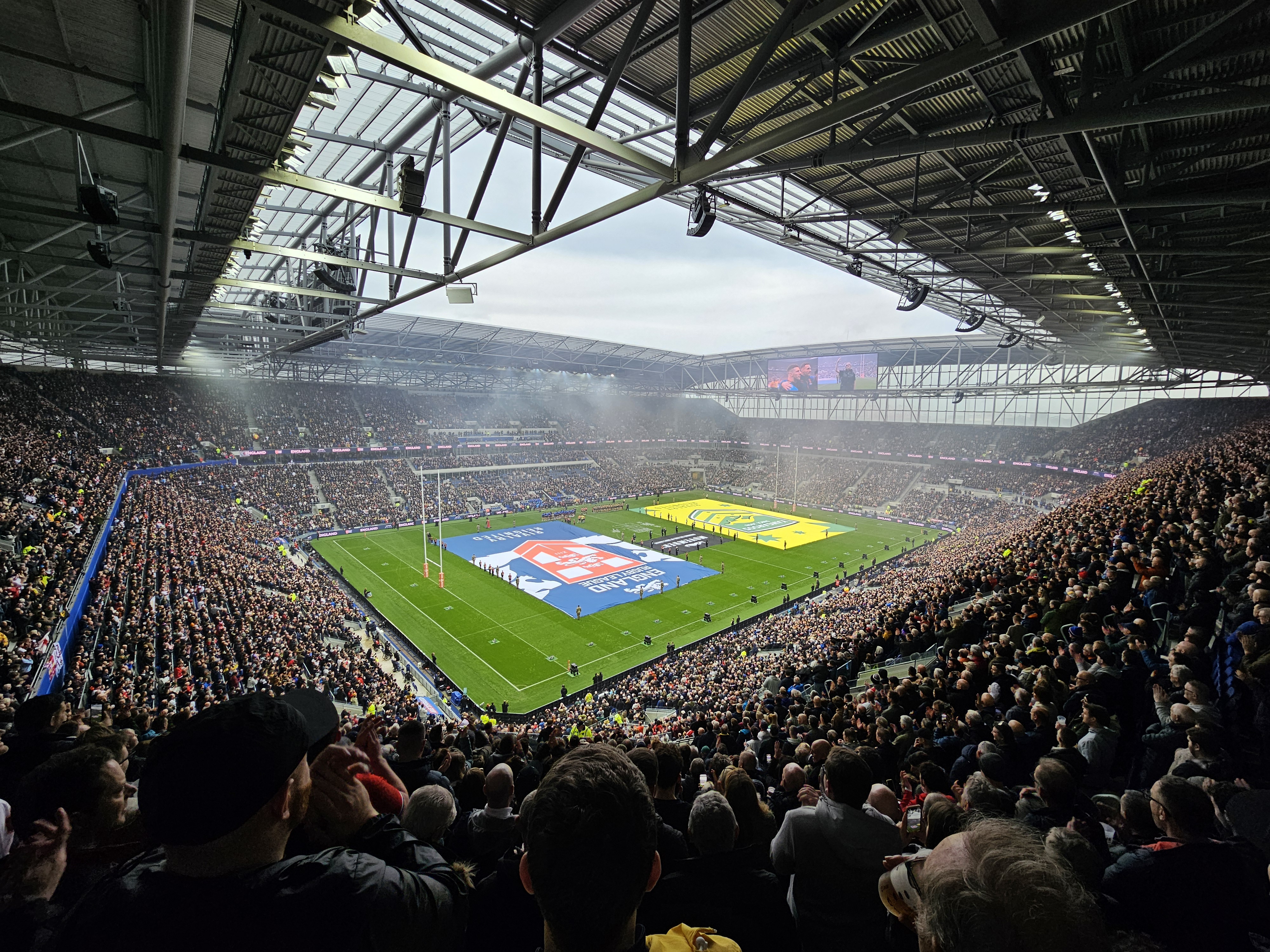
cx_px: 635
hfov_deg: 106.2
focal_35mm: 13
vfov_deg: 89.9
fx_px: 477
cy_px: 476
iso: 50
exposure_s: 1/168
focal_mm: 2.2
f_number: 2.2
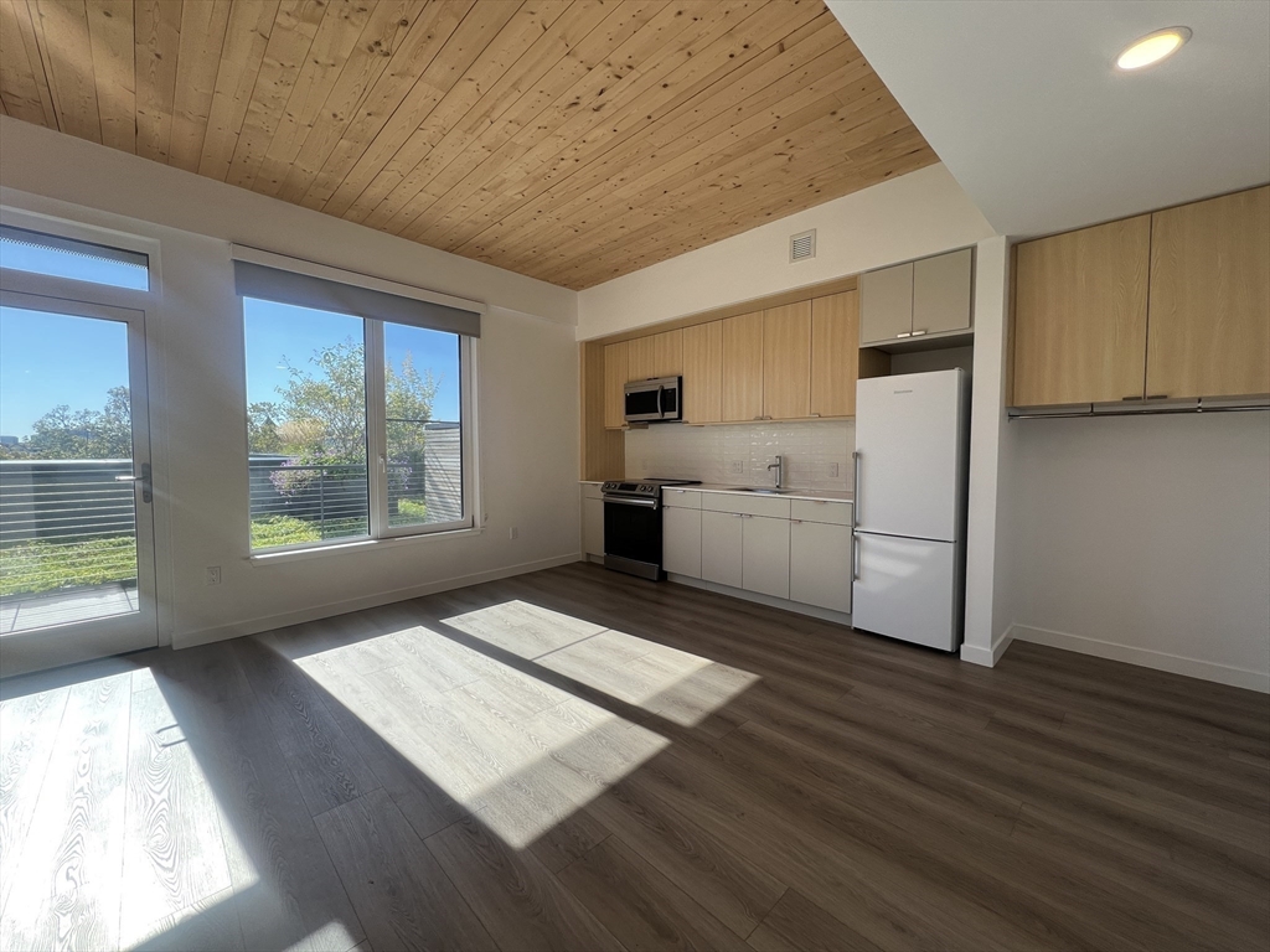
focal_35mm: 13
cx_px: 635
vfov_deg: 89.9
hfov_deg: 106.2
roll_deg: +0.0
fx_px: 477
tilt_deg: -2.6
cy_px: 476
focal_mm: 1.57
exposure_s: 1/208
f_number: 1.8
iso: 32
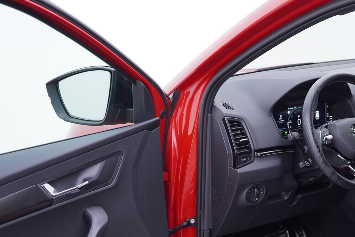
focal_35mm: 52
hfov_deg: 37.8
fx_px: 513
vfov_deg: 25.8
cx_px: 236
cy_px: 170
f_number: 2.8
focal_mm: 24
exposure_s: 1/40
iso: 125
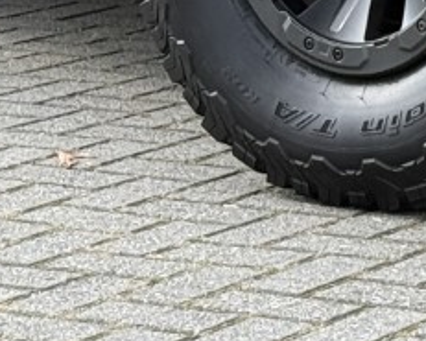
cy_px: -573
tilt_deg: -2.2
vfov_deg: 5.1
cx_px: 537
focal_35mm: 292
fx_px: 3683
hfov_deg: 6.6
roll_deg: -0.6
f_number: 1.78
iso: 64
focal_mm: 6.76
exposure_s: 1/1185
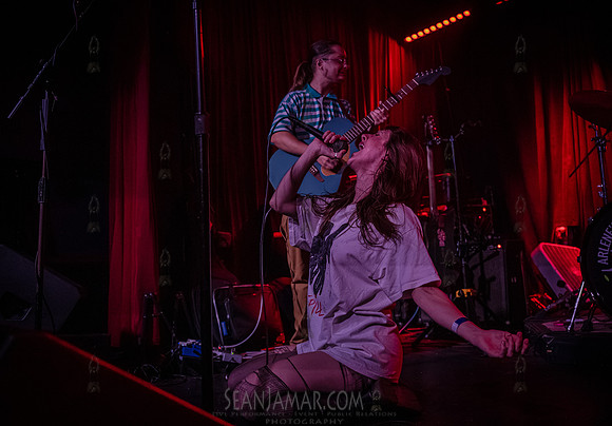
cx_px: 282
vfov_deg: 36.8
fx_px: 641
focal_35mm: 37
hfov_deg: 51.0
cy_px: 206
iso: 16000
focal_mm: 35
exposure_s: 1/250
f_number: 3.2
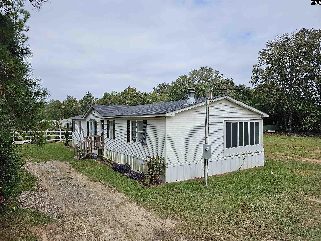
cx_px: 160
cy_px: 120
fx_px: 213
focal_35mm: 23
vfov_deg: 58.9
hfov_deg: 73.9
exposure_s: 1/1410
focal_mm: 6.3
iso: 16
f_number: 1.7
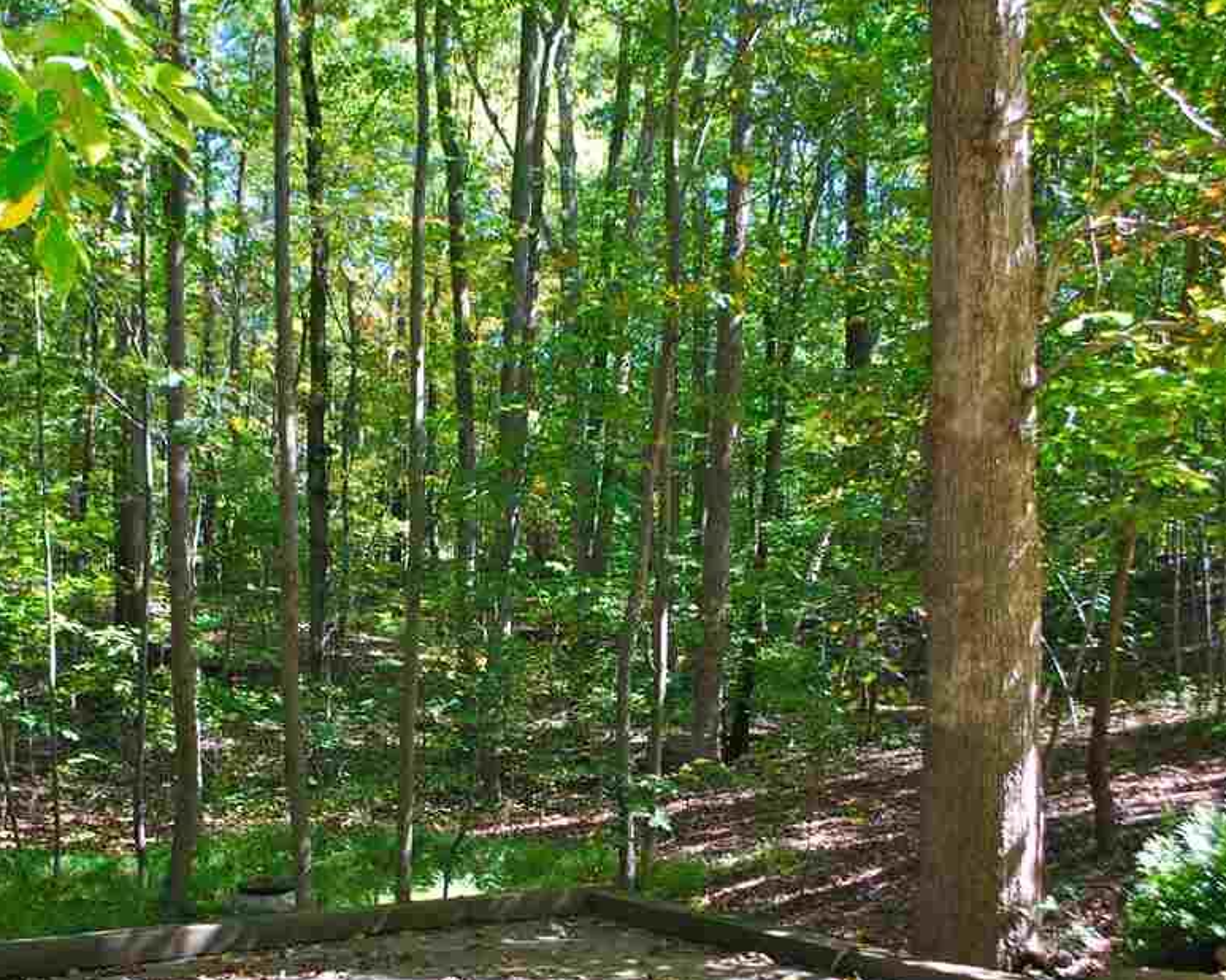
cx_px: 425
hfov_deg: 43.3
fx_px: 1524
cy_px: 666
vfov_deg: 35.3
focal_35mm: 42
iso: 200
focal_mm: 18
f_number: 4.5
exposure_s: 1/80
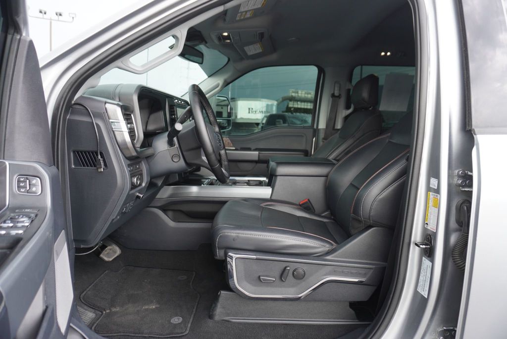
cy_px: 170
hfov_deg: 73.7
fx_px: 338
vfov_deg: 53.2
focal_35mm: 24
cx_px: 254
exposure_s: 1/60
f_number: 4
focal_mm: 16
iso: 160
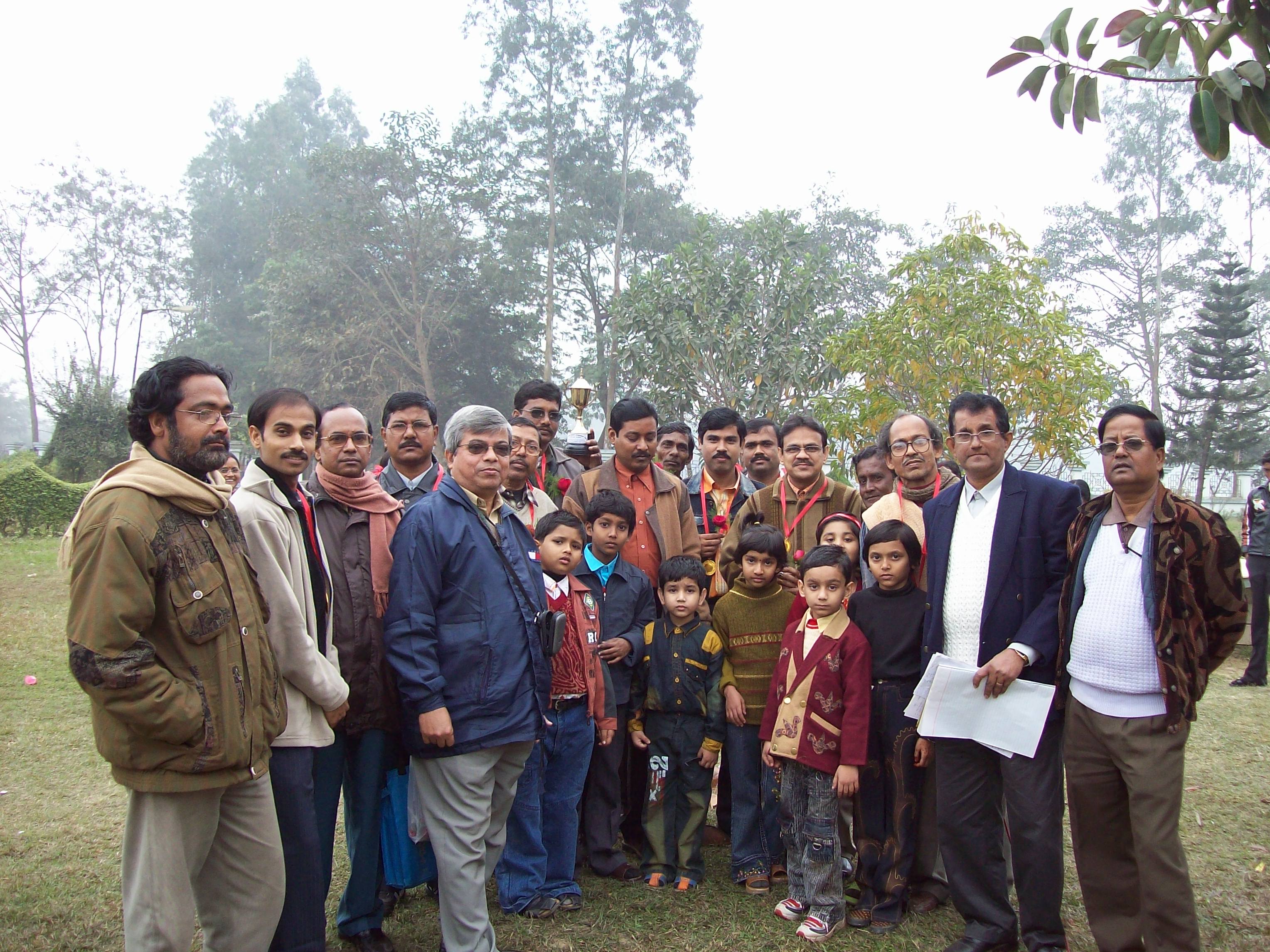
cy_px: 476
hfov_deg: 51.4
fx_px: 1321
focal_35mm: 36
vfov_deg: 39.7
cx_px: 635
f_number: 2.7
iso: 80
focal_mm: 6
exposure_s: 1/98.9
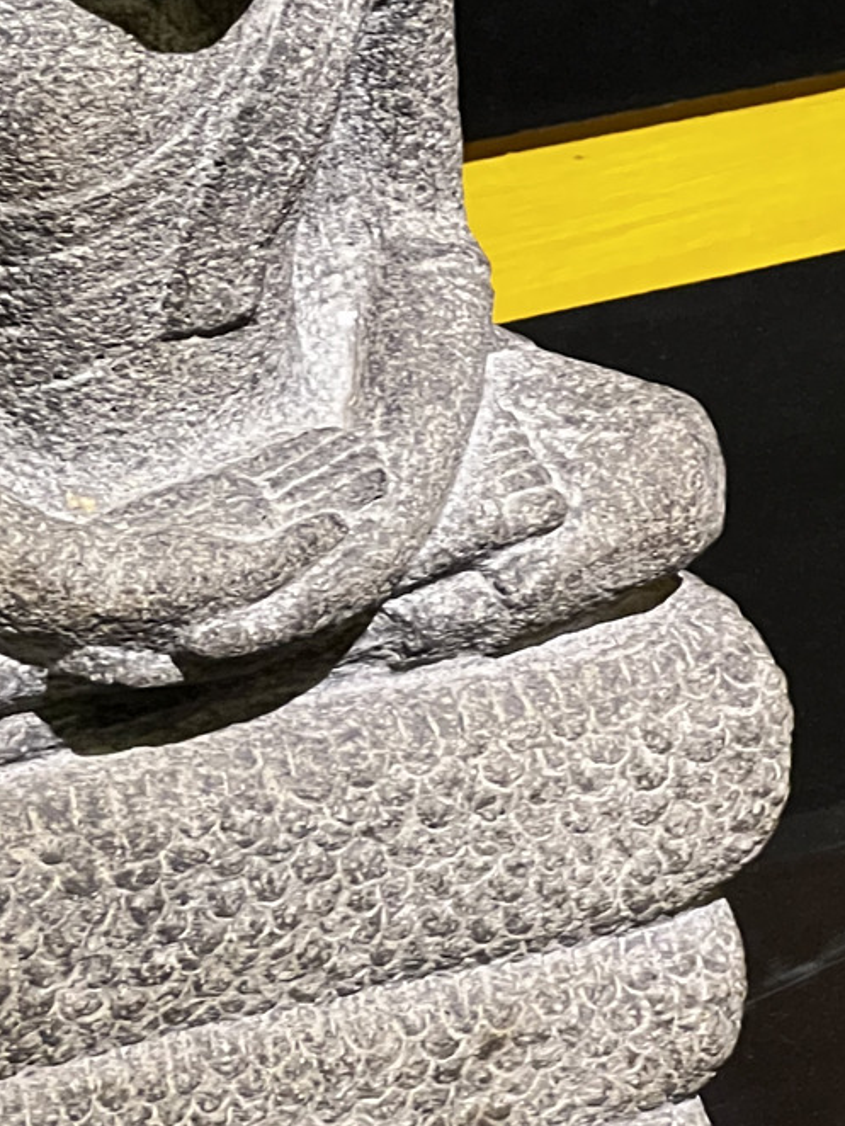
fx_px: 6050
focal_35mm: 186
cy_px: 156
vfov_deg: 10.6
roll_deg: +0.3
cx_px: 129
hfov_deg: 8.0
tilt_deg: -23.0
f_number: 2.8
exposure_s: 1/25
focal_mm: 9
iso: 1250
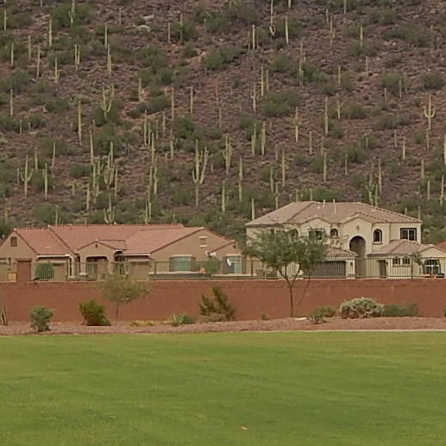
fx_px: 3907
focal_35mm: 268
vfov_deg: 6.5
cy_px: 50
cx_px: 317
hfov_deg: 6.5
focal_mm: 12.3
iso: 125
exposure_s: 1/400
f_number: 4.1
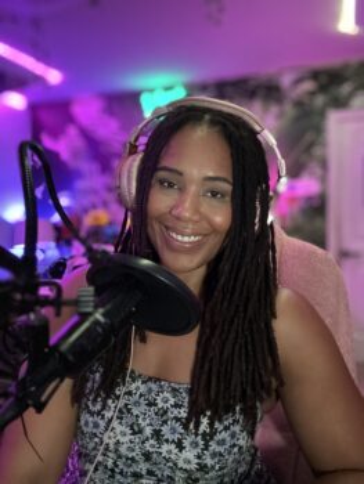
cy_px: 242
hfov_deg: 46.8
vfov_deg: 59.9
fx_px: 420
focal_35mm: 30
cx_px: 182
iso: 800
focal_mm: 2.69
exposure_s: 1/15
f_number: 1.9
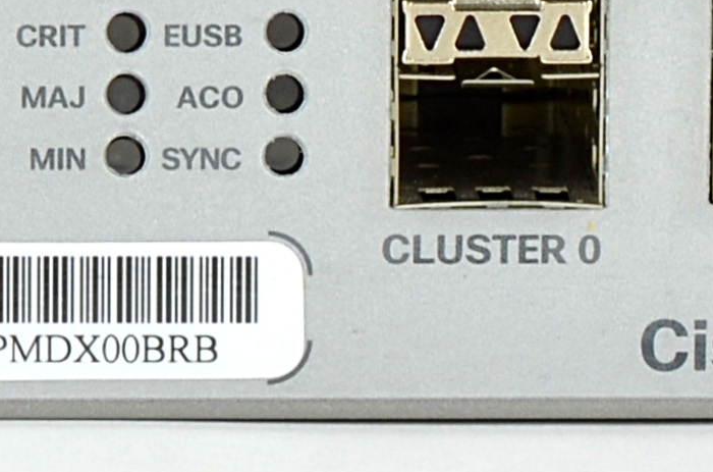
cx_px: -245
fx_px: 18788
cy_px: -173
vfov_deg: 1.4
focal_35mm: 951
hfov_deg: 2.2
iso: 100
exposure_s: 1/3
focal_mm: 90
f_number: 16
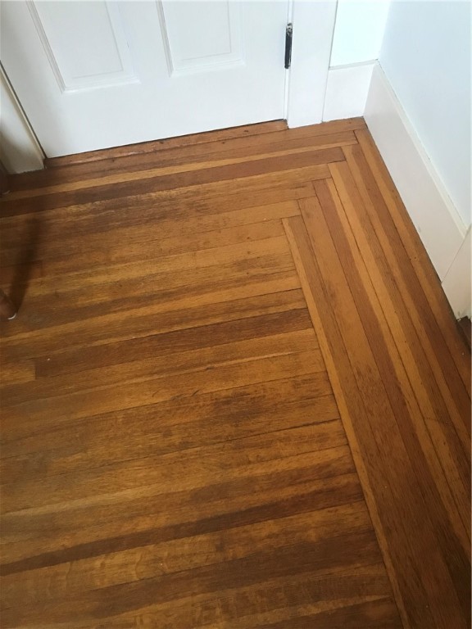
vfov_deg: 63.4
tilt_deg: -59.1
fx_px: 509
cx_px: 236
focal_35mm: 28
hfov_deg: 49.7
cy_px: 314
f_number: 1.8
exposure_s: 1/15
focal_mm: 3.99
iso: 64
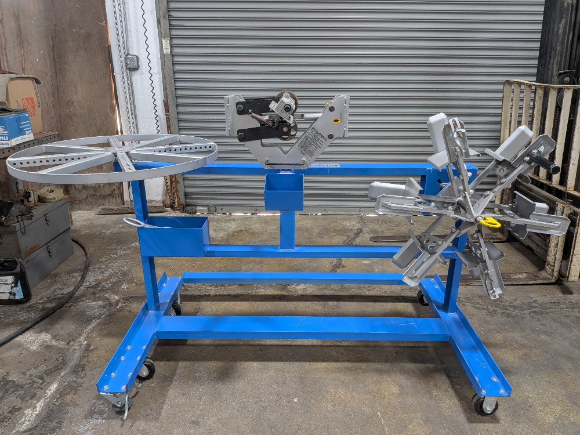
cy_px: 218
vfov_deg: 56.8
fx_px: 402
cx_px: 290
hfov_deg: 71.6
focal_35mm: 24
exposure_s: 1/23.8
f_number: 1.7
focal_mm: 4.53
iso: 68
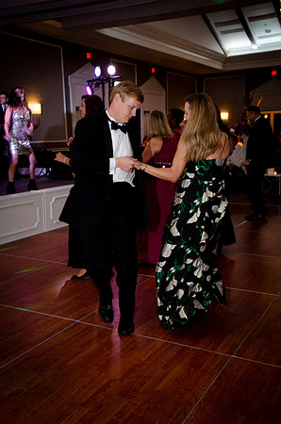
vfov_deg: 49.6
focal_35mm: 39
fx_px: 459
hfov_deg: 34.1
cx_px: 140
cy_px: 212
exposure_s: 1/40
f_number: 3.8
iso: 1250
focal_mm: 26
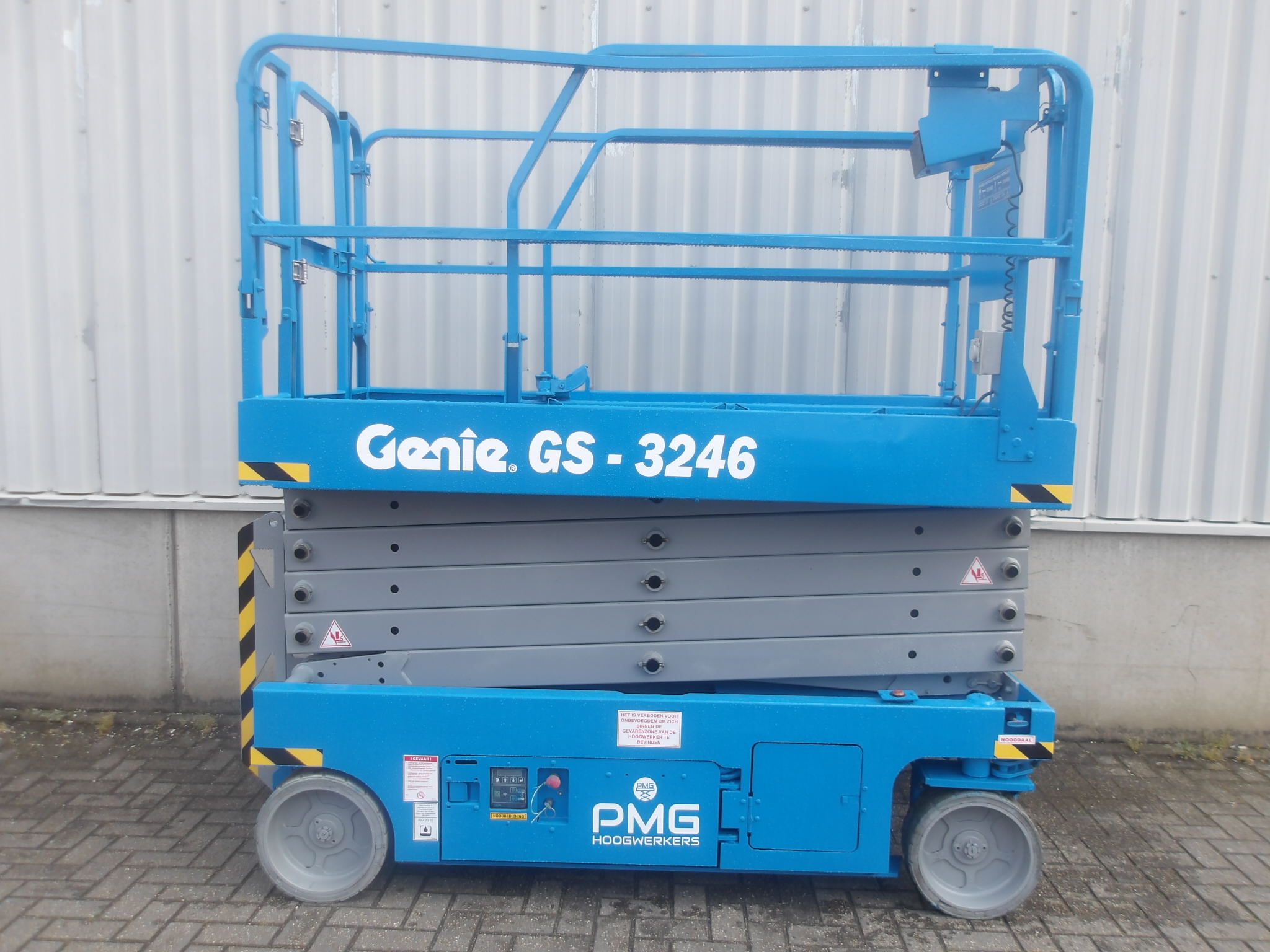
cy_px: 476
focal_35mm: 27
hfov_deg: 65.3
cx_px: 635
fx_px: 991
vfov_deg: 51.4
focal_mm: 4.9
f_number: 3
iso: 100
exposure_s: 1/442
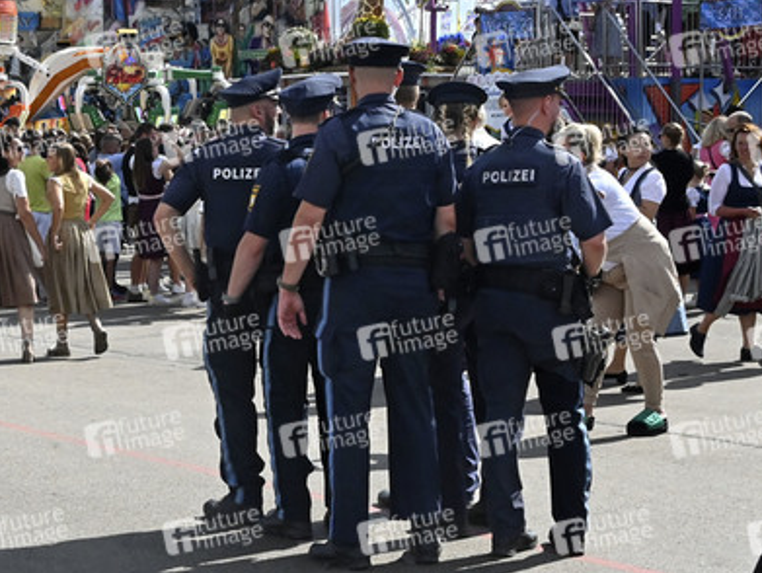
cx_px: 355
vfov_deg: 23.3
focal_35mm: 63
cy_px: 288
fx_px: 1388
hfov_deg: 30.7
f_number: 20
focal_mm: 38
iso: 4000
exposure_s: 1/1250
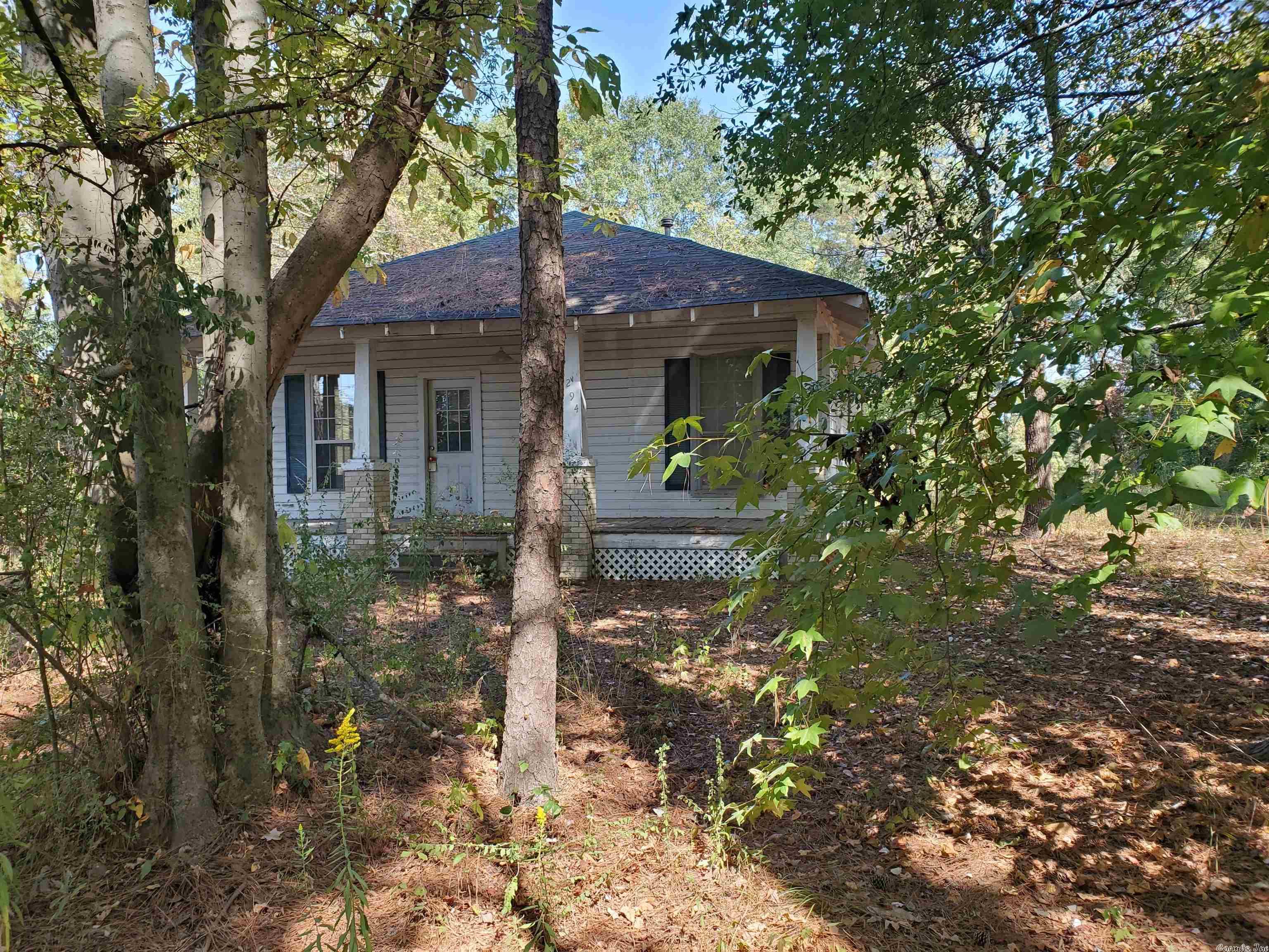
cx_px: 634
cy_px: 476
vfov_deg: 53.1
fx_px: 953
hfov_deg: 67.3
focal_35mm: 26
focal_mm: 4.3
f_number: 2.4
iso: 50
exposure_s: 1/156
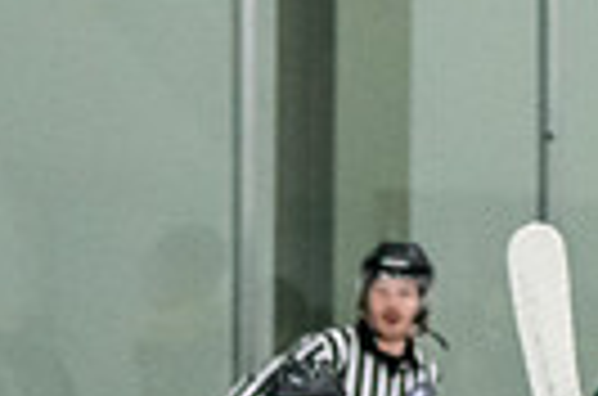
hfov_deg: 3.3
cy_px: 826
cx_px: -955
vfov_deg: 2.2
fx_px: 10258
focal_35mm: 619
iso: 4000
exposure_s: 1/800
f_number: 2.8
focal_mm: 86
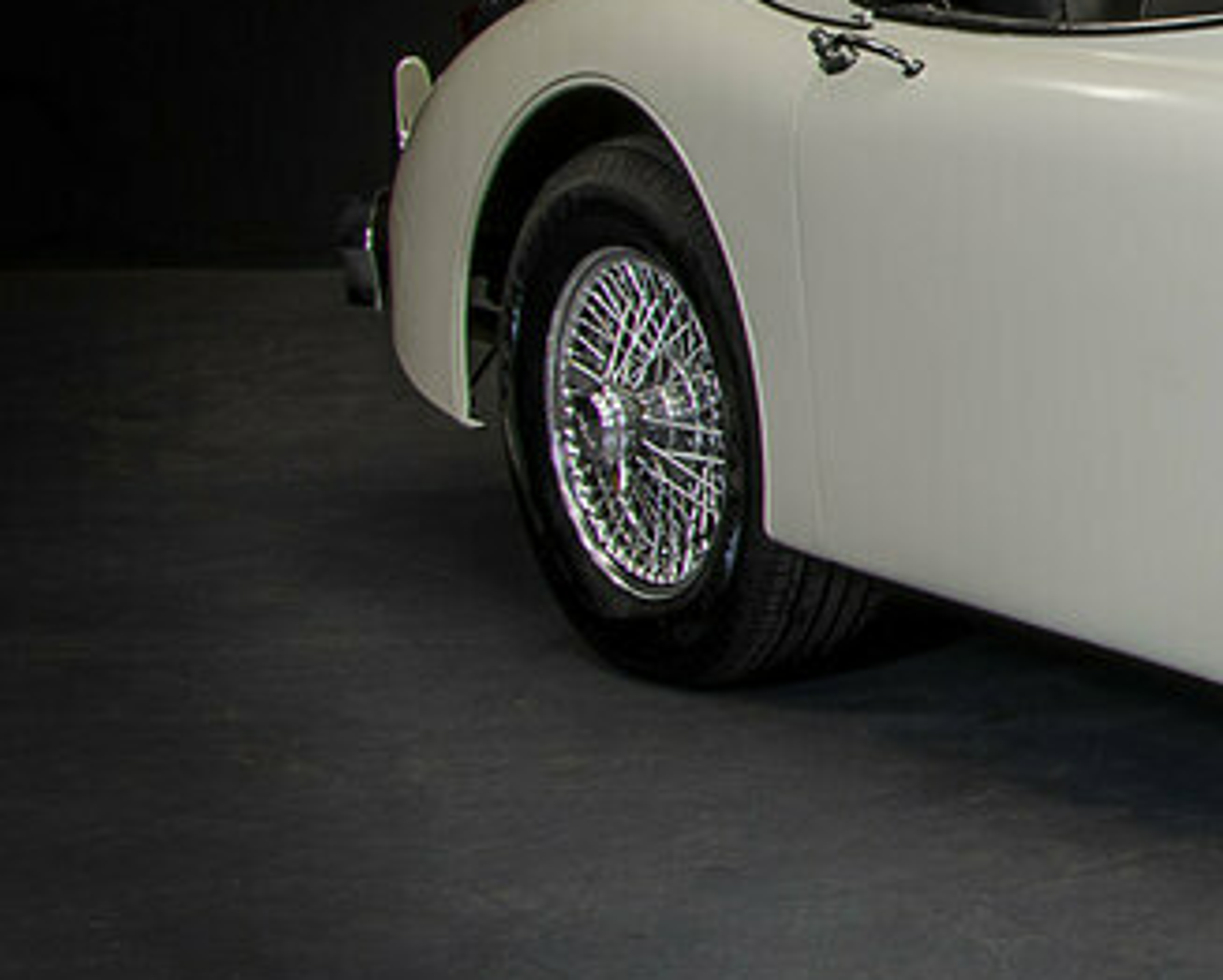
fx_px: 4853
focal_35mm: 134
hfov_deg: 13.0
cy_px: 92
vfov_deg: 11.5
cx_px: 2184
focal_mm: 26
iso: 200
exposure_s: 1/2
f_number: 13
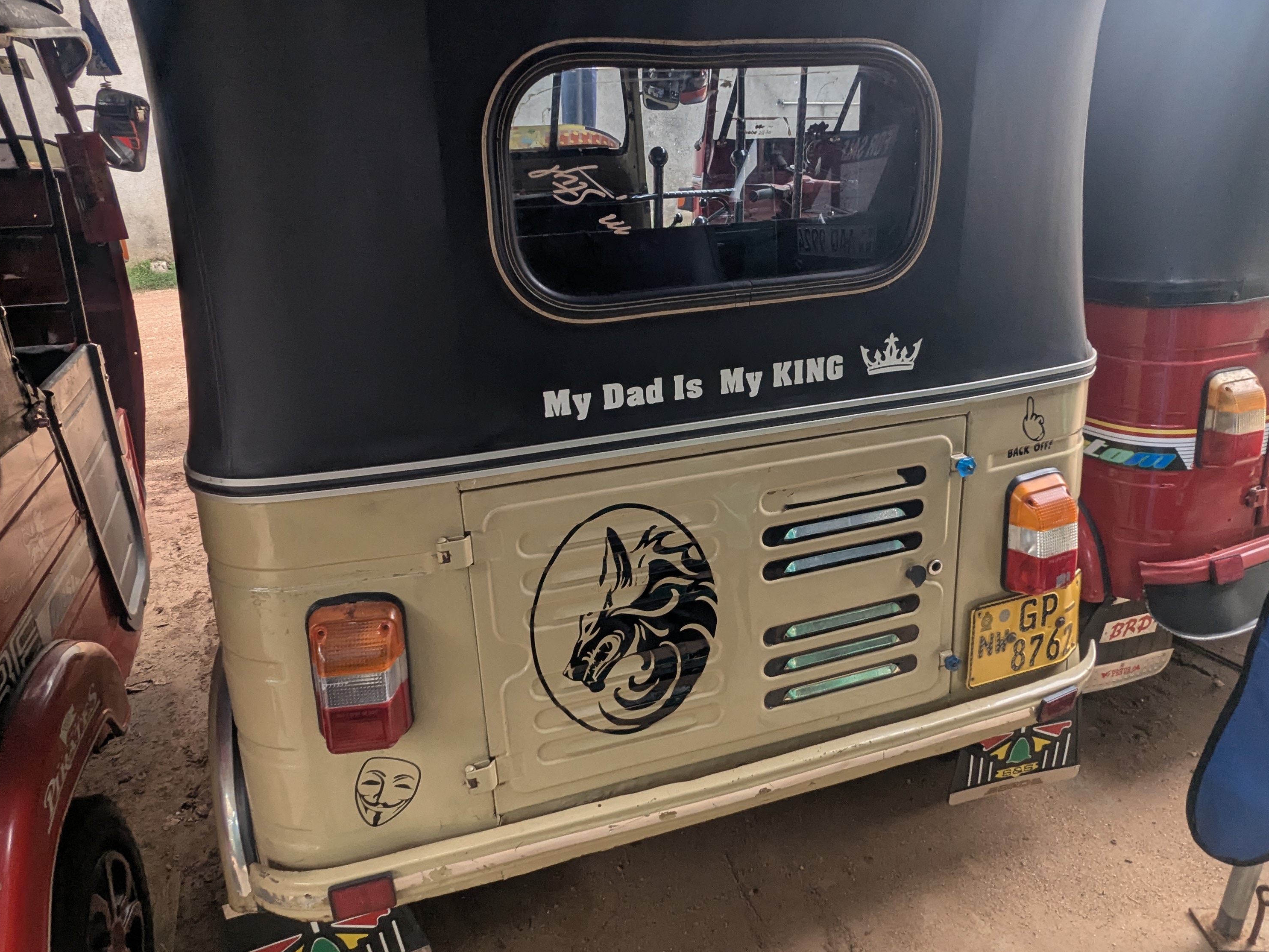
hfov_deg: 76.4
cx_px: 636
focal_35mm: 22
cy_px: 418
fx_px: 807
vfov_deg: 60.9
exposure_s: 1/90.1
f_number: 2.2
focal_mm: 2.35
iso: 85
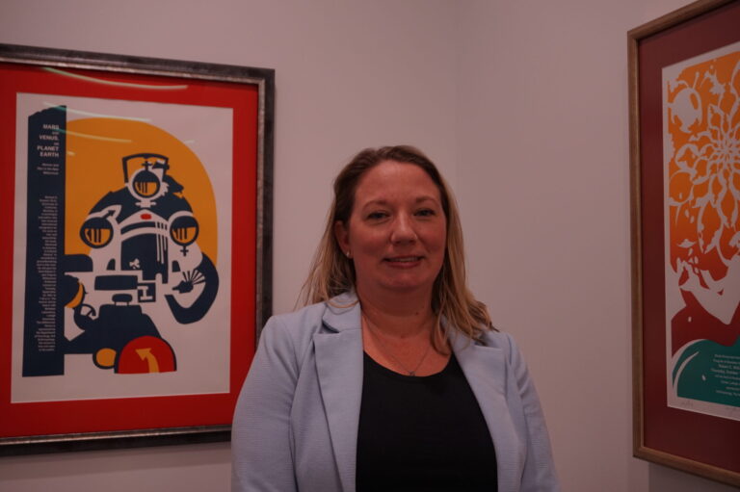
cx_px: 370
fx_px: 801
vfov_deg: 34.2
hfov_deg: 49.6
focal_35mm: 39
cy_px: 246
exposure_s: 1/30
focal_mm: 26
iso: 125
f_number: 5
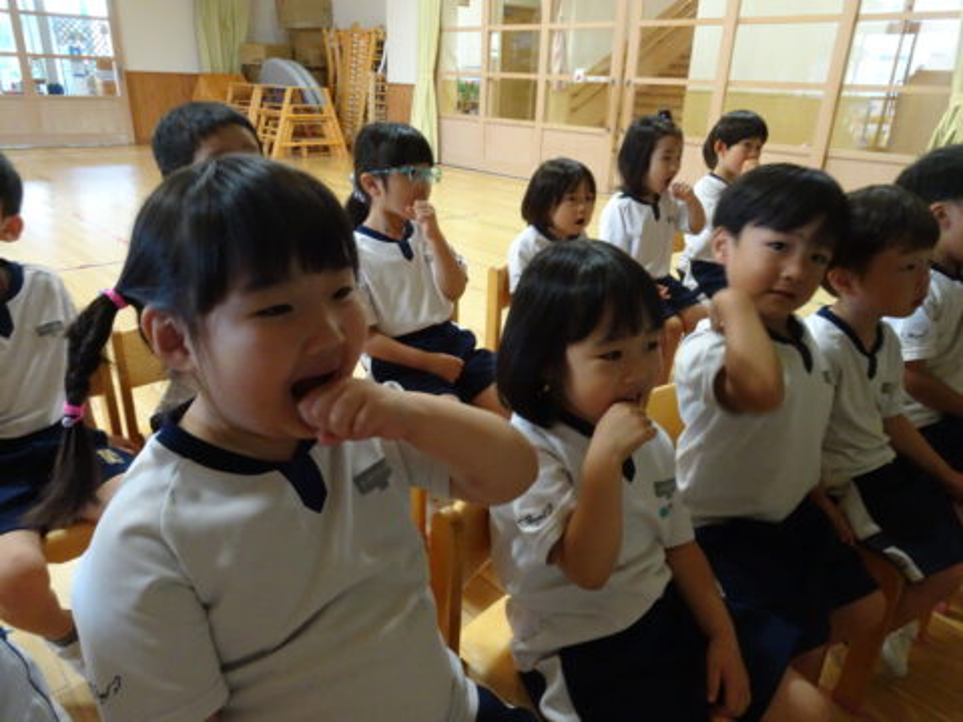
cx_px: 482
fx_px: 668
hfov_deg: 71.6
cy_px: 361
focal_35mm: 24
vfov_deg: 56.8
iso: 800
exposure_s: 1/15
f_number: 3.5
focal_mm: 4.1
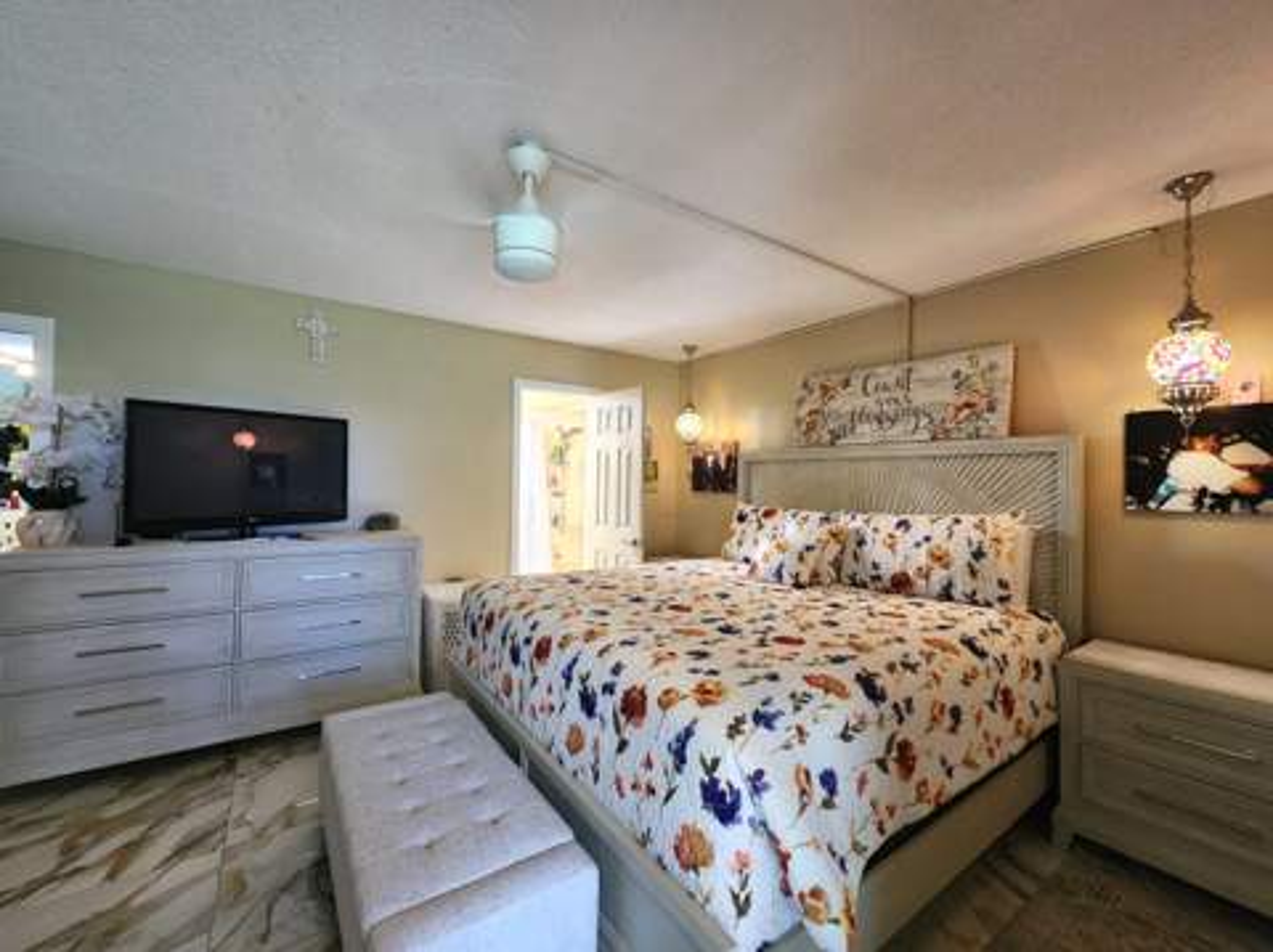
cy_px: 476
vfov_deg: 89.8
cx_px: 636
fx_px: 478
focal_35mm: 13
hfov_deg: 106.2
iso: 320
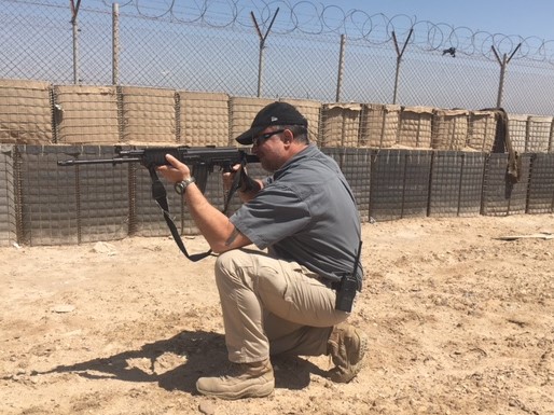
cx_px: 277
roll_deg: -0.8
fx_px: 464
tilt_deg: -8.7
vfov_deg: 48.2
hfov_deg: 61.7
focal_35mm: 29
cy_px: 208
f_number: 2.2
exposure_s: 1/2331
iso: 25
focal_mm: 4.15
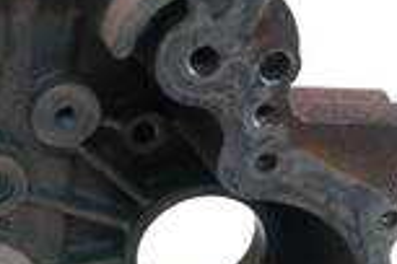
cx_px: -174
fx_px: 1081
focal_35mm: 98
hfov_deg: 18.7
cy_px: 223
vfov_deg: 13.9
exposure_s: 1/60
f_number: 3.8
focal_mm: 15
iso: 2000
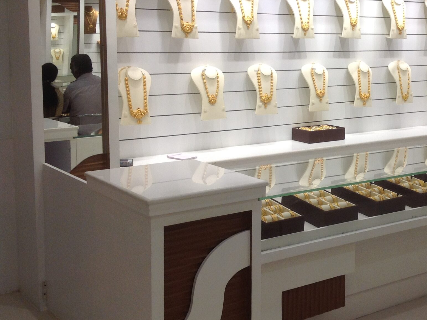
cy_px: 124
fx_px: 715
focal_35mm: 58
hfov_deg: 32.7
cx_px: 314
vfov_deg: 25.2
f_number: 2.4
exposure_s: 1/189
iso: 50
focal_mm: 4.28
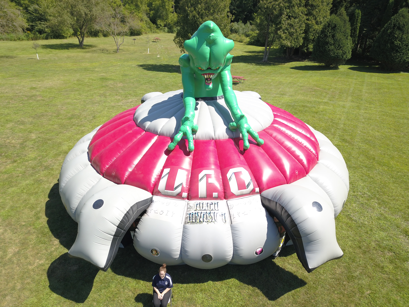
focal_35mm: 26
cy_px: 154
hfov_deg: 67.3
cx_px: 204
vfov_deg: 53.1
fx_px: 307
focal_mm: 4.73
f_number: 2.2
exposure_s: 1/758
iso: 100
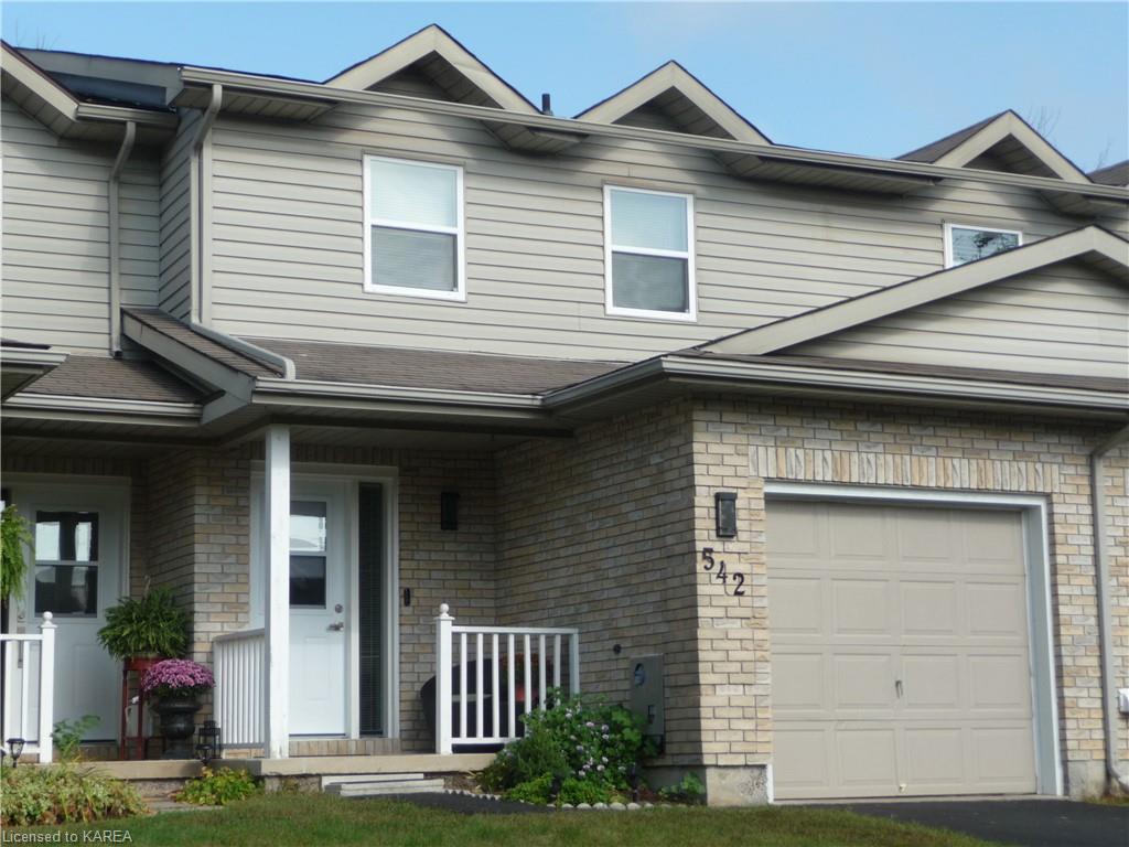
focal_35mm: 67
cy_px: 424
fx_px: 2185
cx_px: 564
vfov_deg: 21.9
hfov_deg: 29.0
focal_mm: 11.3
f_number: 4.5
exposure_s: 1/500
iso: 100
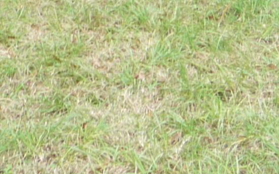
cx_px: -19
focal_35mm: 215
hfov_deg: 9.7
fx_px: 1635
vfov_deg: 5.7
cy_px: -364
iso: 100
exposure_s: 1/100
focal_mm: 6.5
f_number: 4
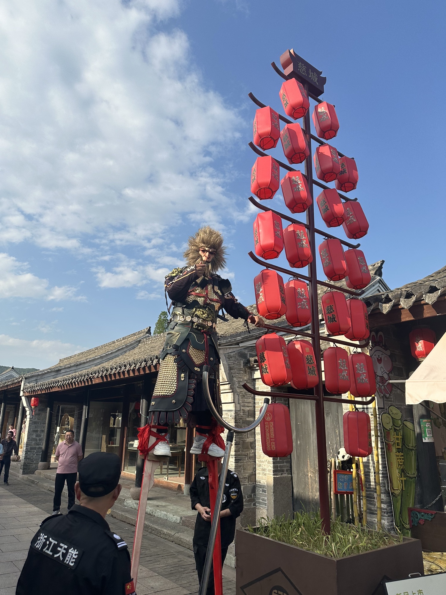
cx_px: 223
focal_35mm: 24
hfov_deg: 56.8
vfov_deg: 71.6
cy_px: 298
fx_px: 412
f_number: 1.78
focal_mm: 6.86
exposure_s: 1/3058
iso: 80
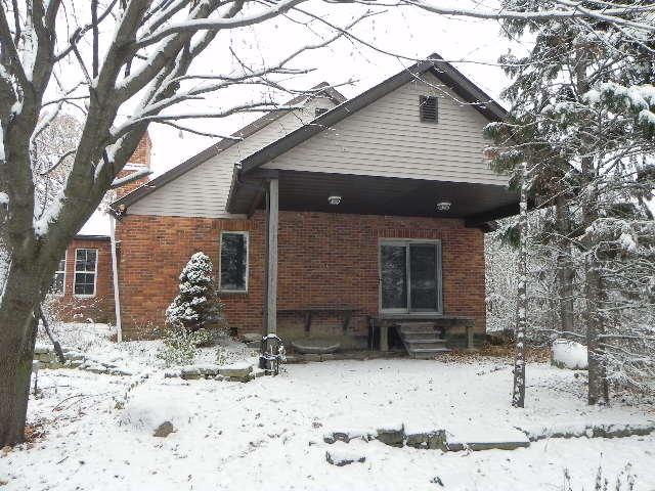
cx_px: 328
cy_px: 246
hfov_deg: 67.3
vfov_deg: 53.1
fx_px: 492
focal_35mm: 26
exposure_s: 1/310
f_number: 5.6
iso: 224
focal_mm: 4.6
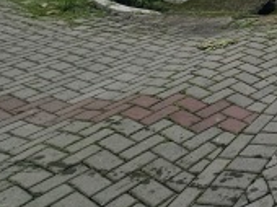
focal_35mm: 47
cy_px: -126
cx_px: 478
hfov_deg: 23.7
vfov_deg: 23.0
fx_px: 376
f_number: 2.2
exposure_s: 1/1250
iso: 50
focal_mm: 2.2
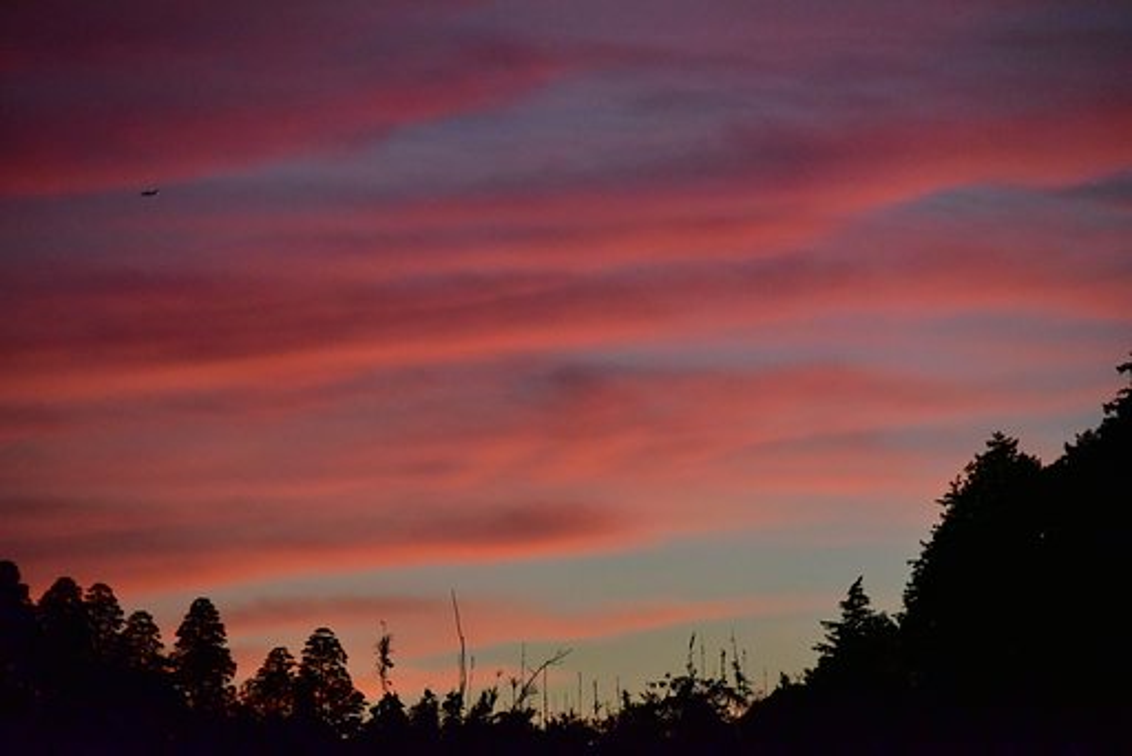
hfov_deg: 9.8
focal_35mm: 210
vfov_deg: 6.6
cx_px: 566
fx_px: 6607
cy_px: 378
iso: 12800
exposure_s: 1/2000
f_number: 5.6
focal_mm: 210
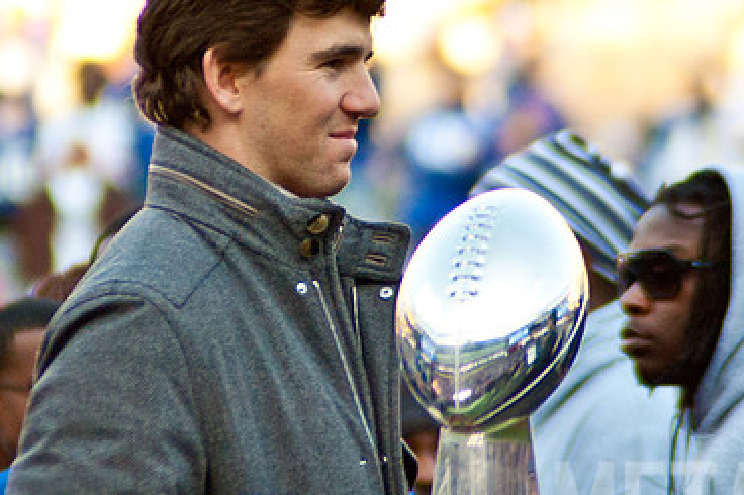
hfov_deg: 2.9
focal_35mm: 714
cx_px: 354
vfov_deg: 1.9
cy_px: 196
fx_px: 14749
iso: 320
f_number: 5.3
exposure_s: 1/400
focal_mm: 250
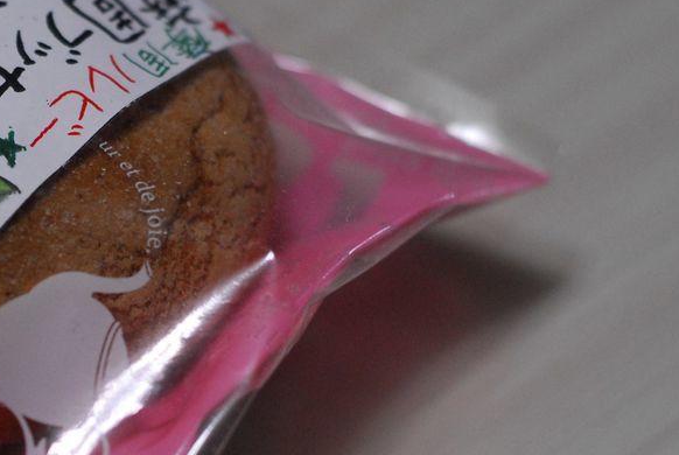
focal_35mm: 165
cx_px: 19
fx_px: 3117
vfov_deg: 8.3
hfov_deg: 12.3
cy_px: 283
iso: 640
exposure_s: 1/180
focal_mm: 50
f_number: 2.8
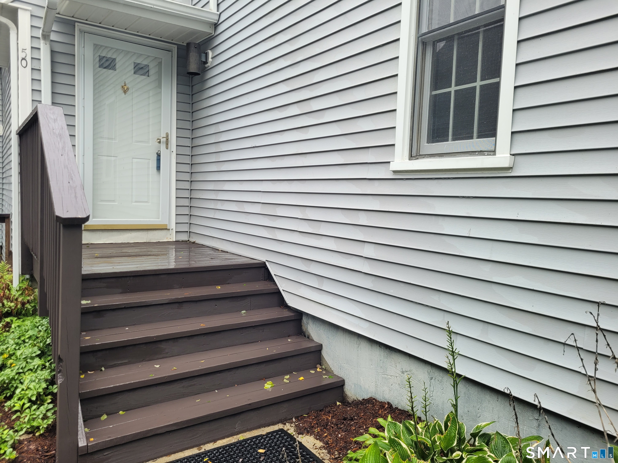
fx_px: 464
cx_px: 309
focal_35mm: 26
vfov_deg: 53.1
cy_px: 232
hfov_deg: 67.3
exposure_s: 1/389
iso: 40
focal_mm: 5.4
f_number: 1.8
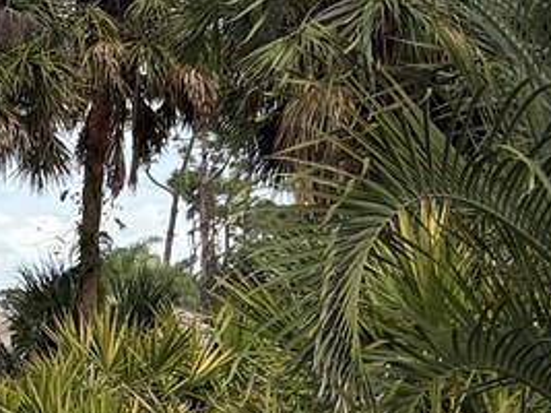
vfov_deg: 9.5
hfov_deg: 10.9
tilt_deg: +0.5
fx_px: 2482
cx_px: -739
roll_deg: -0.1
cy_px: 378
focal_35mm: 156
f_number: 1.6
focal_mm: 5.96
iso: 50
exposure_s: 1/3623
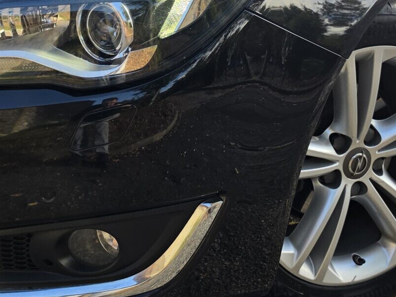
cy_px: 10
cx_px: 150
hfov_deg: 26.6
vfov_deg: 19.6
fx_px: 835
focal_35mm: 73
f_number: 1.4
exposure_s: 1/1920
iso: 64
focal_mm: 6.5
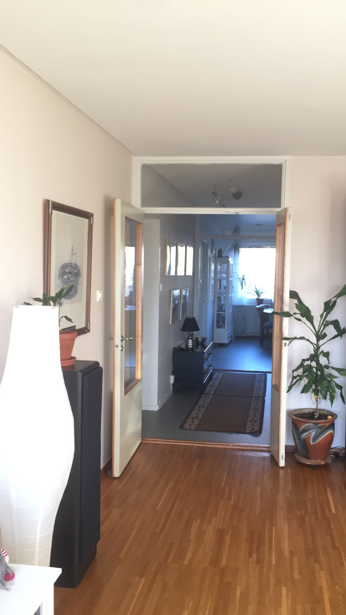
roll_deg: +0.1
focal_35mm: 32
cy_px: 306
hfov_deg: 36.5
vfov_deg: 61.0
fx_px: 522
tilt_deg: -3.7
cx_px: 210
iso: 80
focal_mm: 4.15
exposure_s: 1/33
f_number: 2.2
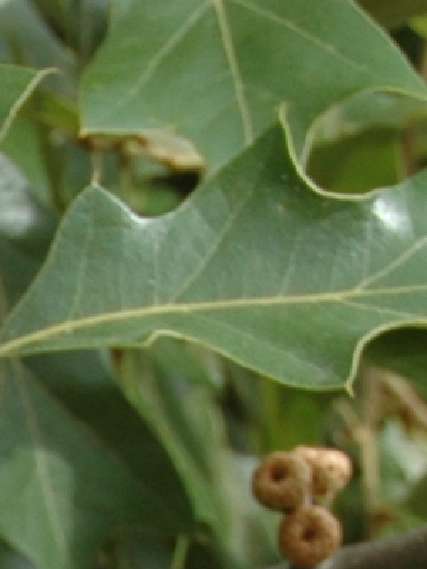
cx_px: -1105
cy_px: 1287
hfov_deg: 5.1
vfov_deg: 7.0
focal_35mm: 271
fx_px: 4451
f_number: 8
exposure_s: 1/200
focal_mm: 25
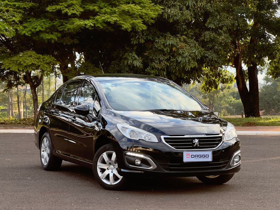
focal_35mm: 77
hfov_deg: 25.3
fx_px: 623
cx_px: 140
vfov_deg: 19.1
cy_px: 105
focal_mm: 9
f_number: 2.8
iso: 25
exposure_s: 1/108
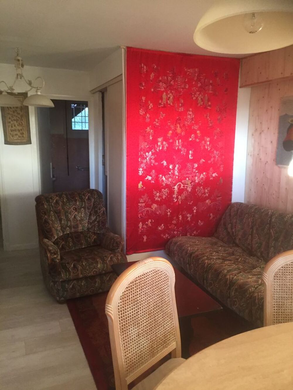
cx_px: 146
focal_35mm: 29
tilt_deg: -11.4
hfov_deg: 48.2
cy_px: 195
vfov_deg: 61.7
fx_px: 327
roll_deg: -0.7
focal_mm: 4.15
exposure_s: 1/33
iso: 250
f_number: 2.2
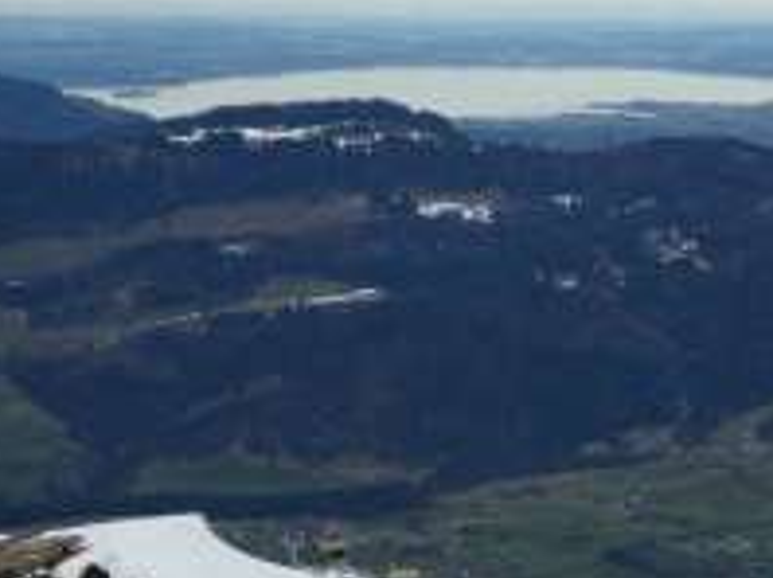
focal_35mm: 144
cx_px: 547
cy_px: 215
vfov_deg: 10.3
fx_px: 3212
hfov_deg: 13.7
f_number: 4.7
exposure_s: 1/250
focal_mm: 14.1
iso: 80
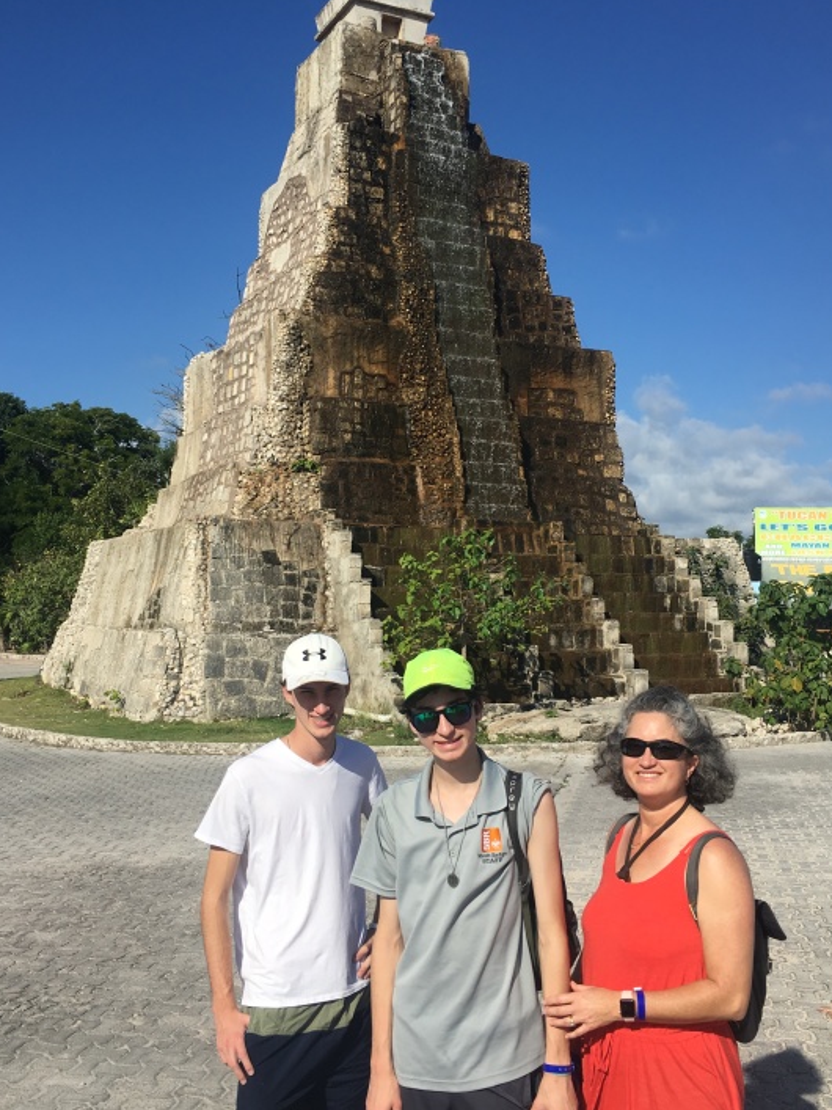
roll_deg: -0.8
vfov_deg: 52.6
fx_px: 1122
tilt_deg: +5.5
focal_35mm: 35
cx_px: 427
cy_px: 527
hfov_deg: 40.7
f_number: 2.2
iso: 25
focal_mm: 4.15
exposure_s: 1/2198
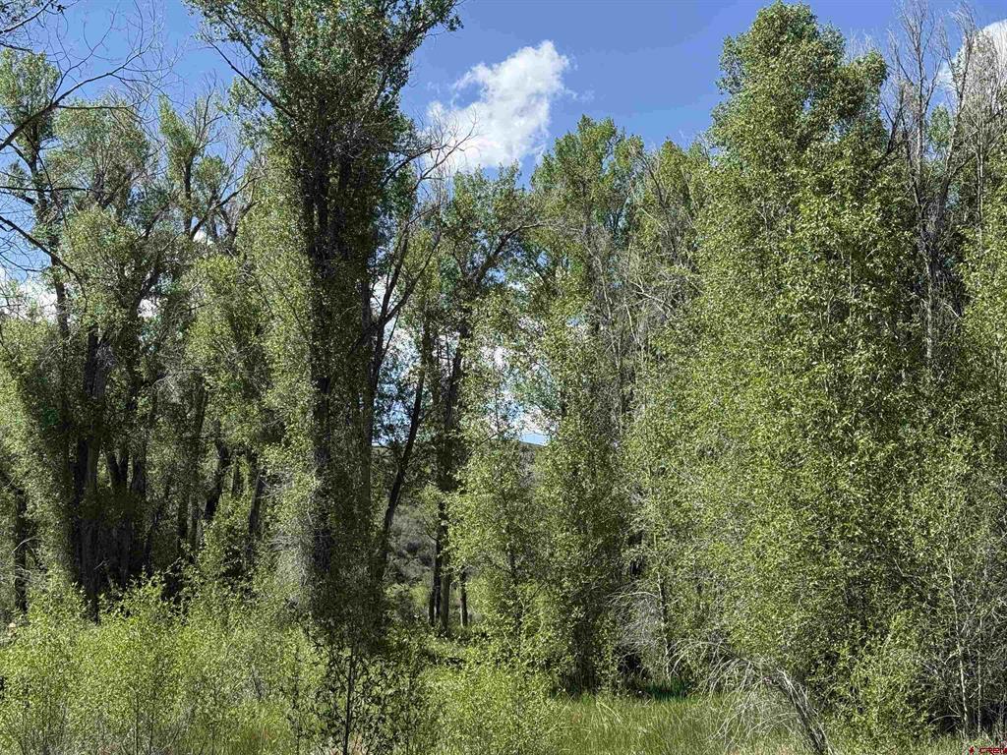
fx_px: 1396
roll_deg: +1.4
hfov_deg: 39.7
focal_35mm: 48
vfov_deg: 30.3
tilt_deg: +8.6
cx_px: 504
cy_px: 378
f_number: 1.78
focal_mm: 6.76
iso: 80
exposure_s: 1/2865
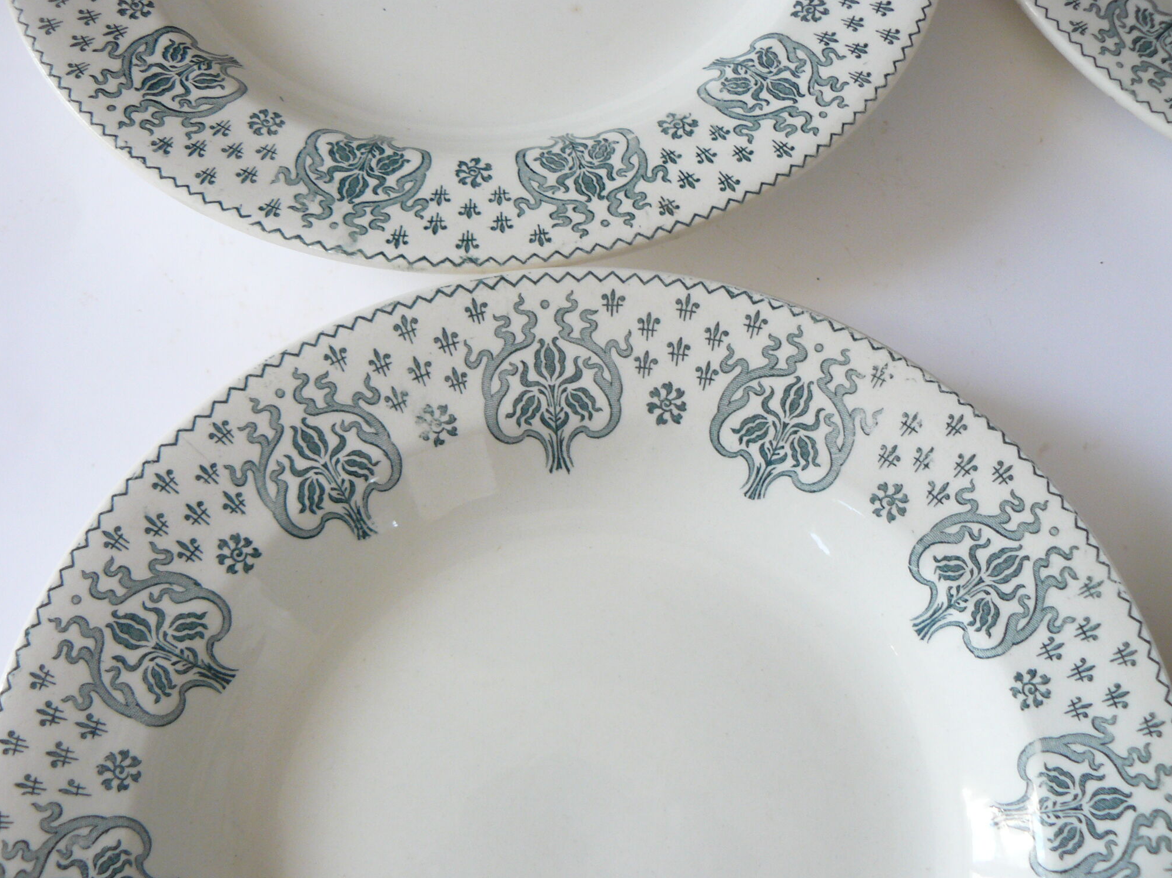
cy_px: 450
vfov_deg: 38.7
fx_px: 1252
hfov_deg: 50.1
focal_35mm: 37
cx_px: 590
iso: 160
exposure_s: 1/30
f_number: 2.8
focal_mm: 6
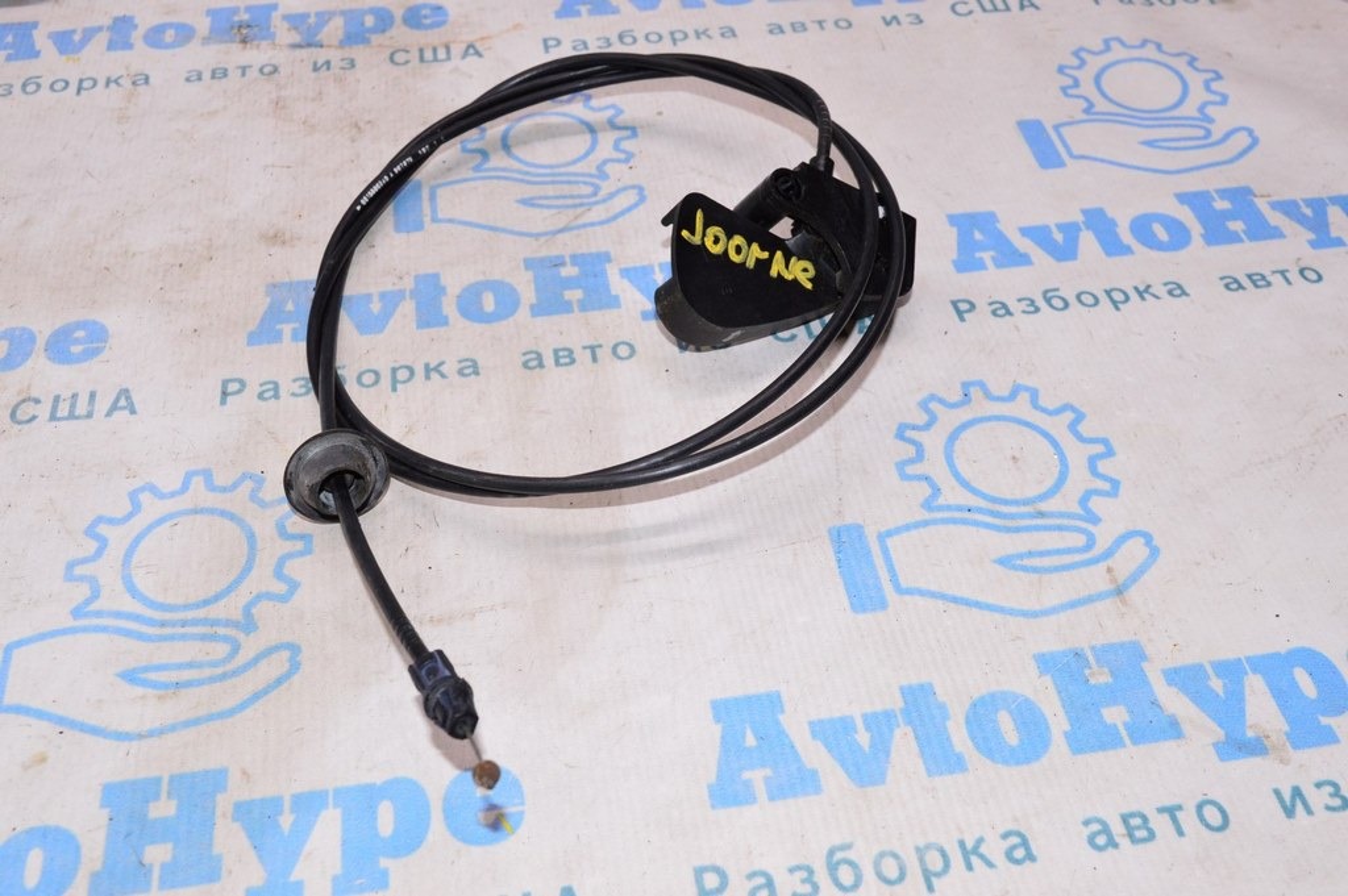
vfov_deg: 36.8
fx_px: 1347
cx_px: 674
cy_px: 448
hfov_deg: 53.2
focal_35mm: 36
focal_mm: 24
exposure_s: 1/125
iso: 1600
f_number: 8
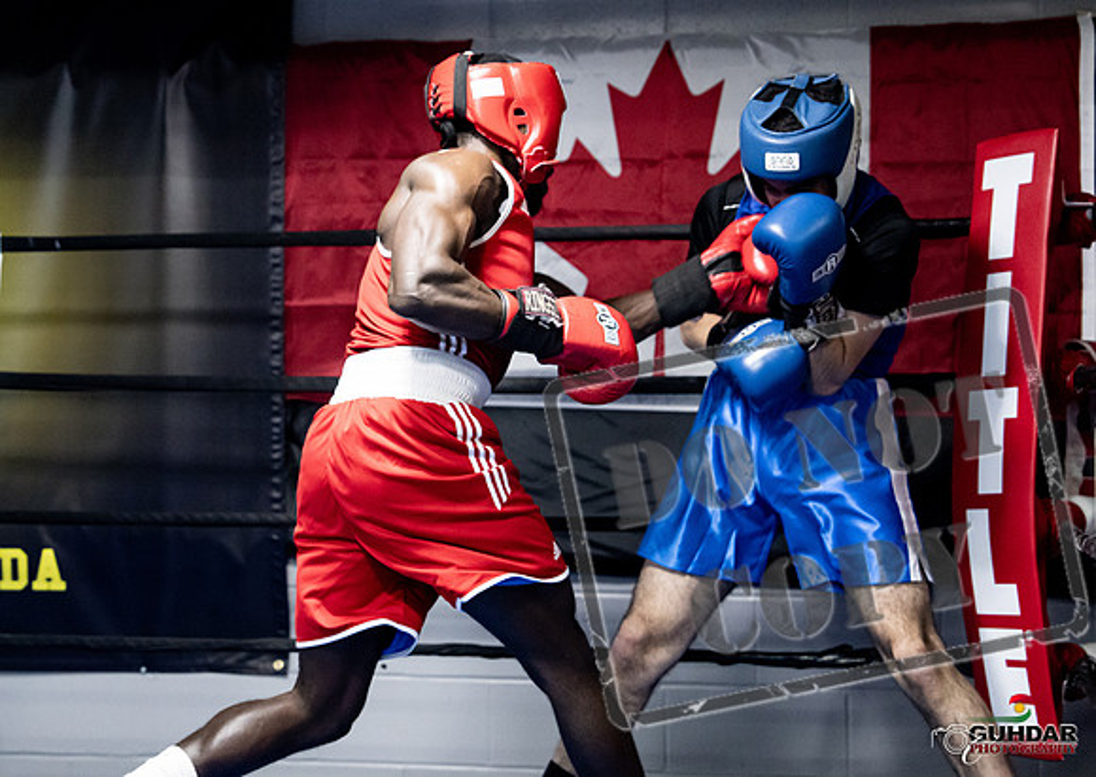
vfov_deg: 17.2
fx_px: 2561
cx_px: 393
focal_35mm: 82
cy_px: 323
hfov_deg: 24.1
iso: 8000
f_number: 2.8
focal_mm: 64
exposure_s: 1/1000
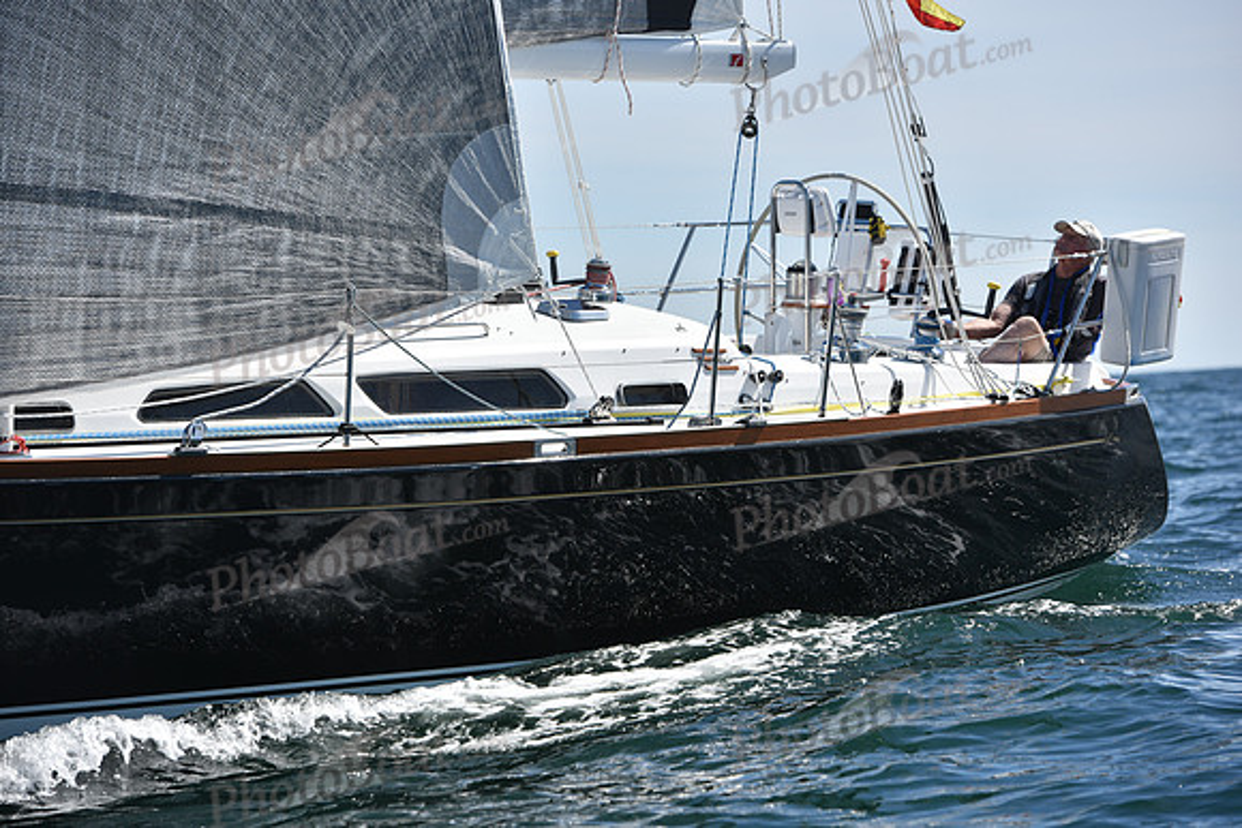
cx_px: 621
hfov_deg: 13.2
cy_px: 414
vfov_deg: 8.9
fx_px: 5349
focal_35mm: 155
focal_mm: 155
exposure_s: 1/2000
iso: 250
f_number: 5.6
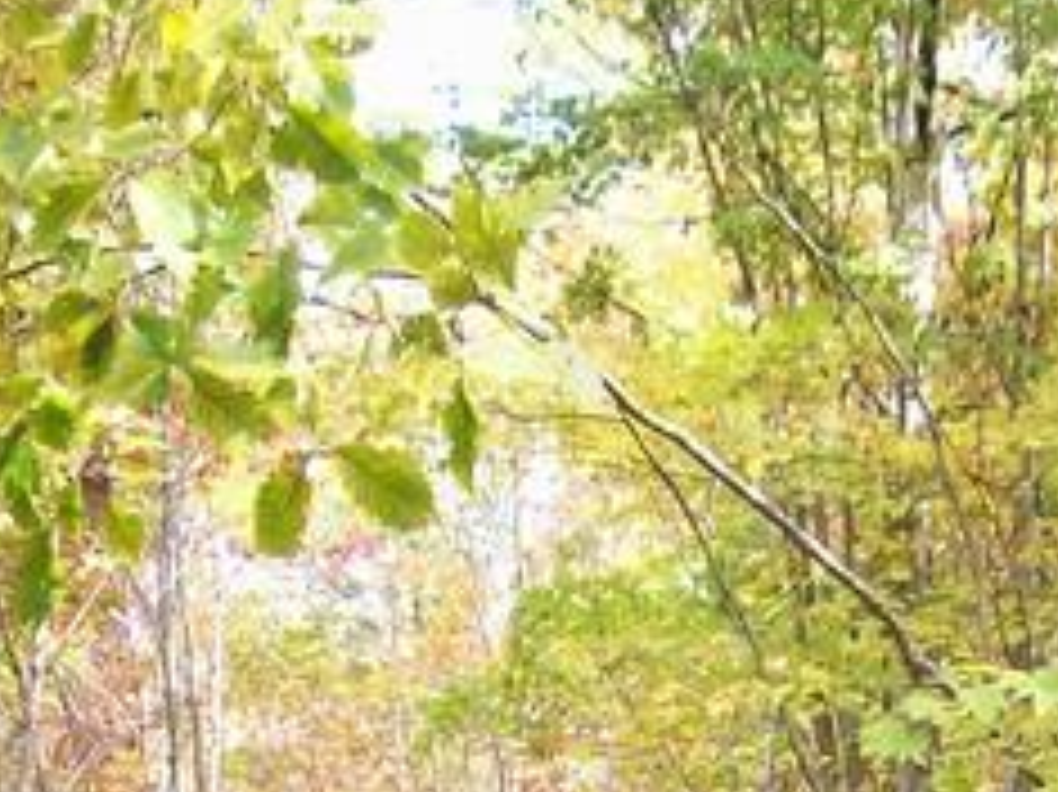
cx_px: 518
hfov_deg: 18.1
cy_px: 1141
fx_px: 3330
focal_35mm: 109
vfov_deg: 12.9
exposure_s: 1/112
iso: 140
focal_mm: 6
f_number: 2.7
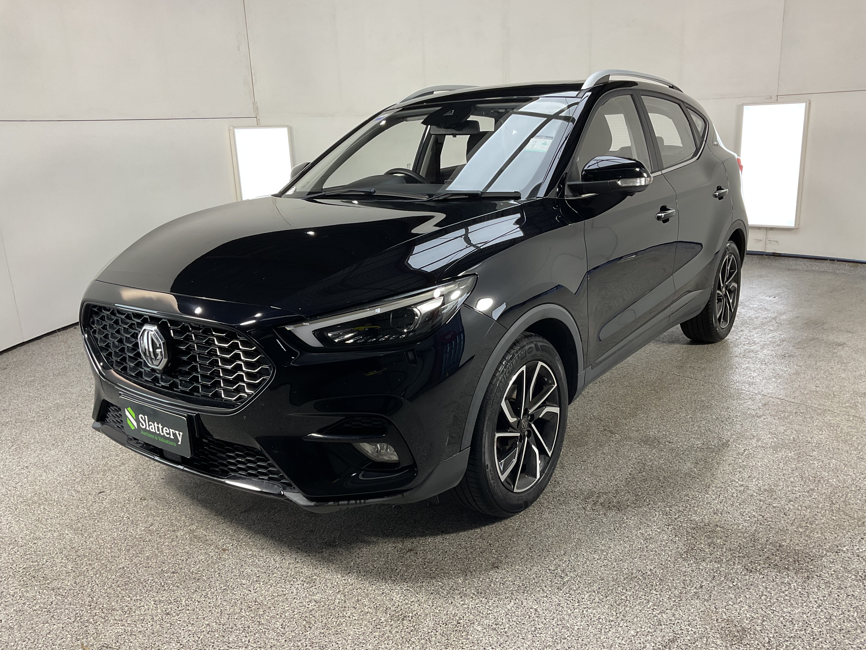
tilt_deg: -15.1
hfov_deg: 61.7
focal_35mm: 29
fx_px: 726
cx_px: 433
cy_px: 325
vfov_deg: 48.2
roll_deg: +1.0
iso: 40
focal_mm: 3
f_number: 1.8
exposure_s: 1/120
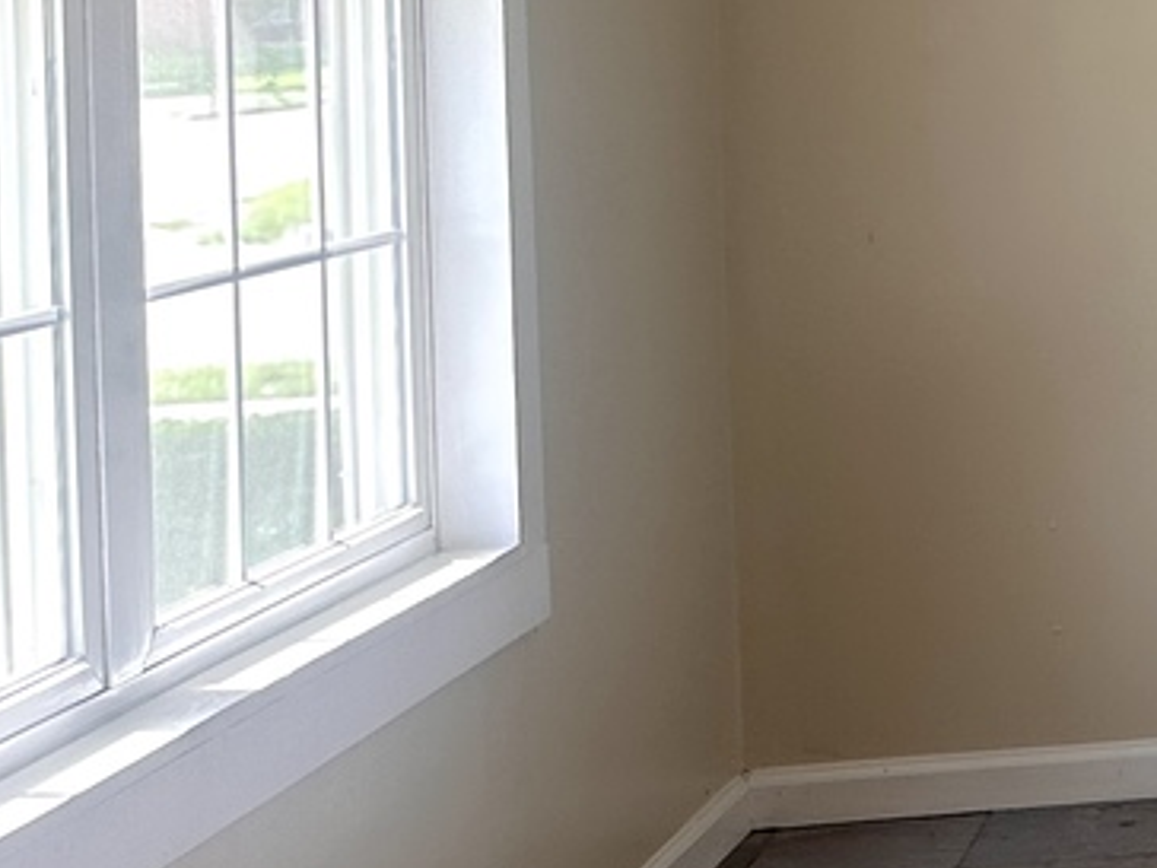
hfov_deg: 16.5
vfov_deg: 15.1
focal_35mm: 95
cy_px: -121
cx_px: 2206
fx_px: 3175
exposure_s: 1/144
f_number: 1.78
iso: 64
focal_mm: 6.86
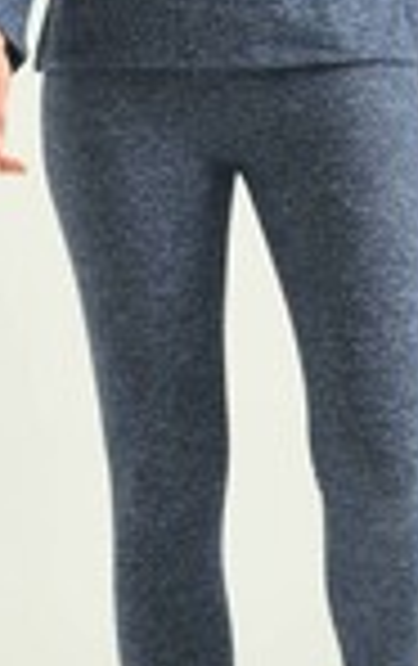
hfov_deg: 4.3
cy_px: 140
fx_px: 5520
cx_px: 184
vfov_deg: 6.9
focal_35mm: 304
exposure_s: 1/160
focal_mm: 82
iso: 125
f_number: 5.6
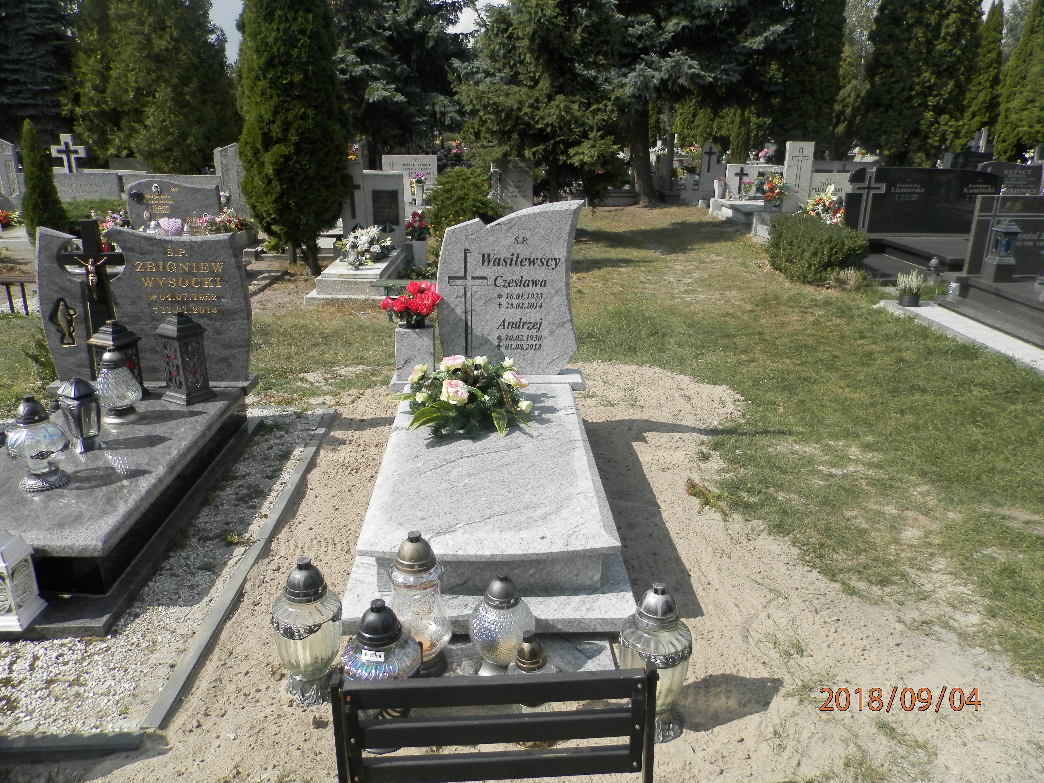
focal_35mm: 25
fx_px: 754
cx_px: 522
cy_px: 392
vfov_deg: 54.9
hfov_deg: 69.4
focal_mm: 4.5
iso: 100
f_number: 8.7
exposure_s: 1/200
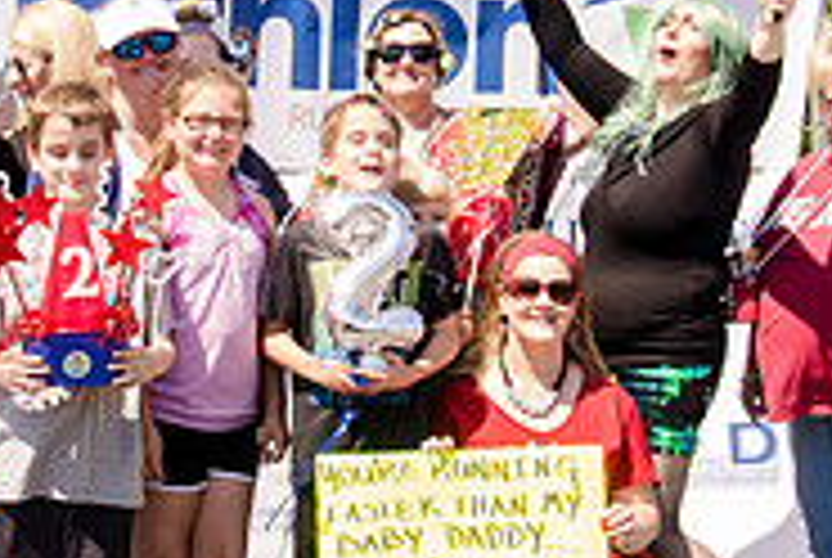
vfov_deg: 13.3
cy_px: 148
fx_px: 2384
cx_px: 324
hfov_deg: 19.8
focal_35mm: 103
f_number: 10
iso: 640
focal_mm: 22
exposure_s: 1/500
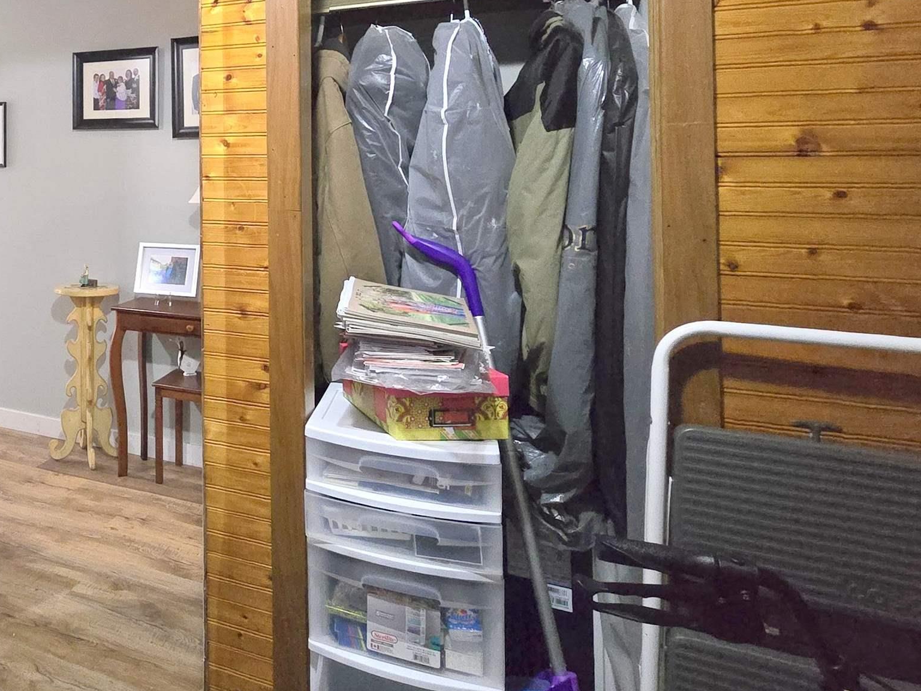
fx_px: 692
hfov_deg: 56.6
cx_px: 70
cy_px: 148
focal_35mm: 26
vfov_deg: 50.2
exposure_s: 1/48.1
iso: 1250
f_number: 2.2
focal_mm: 2.2
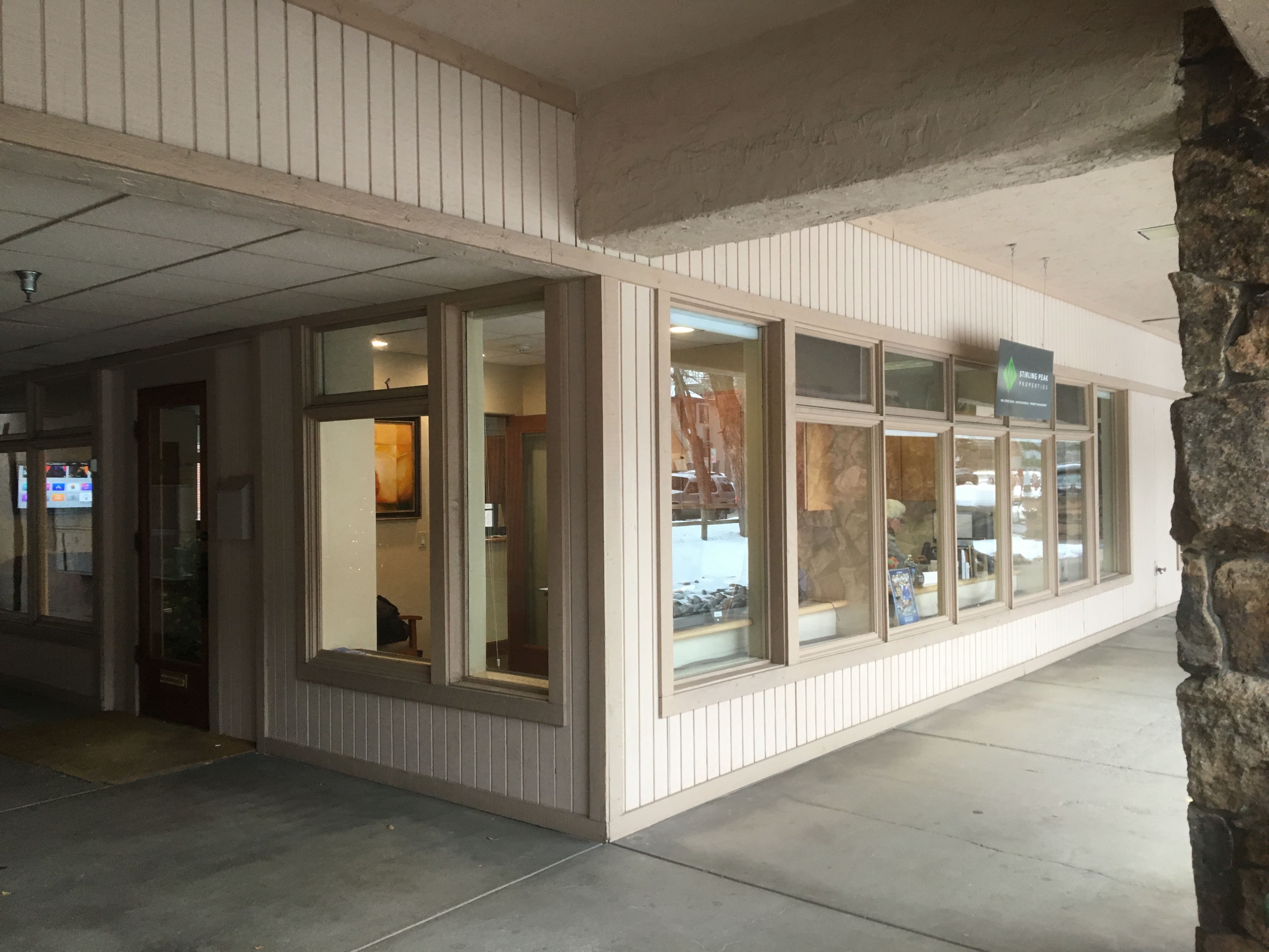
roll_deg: +2.4
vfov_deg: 48.2
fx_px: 1063
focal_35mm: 29
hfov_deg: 61.7
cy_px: 476
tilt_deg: +1.4
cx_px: 634
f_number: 2.2
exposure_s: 1/30
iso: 40
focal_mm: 4.15
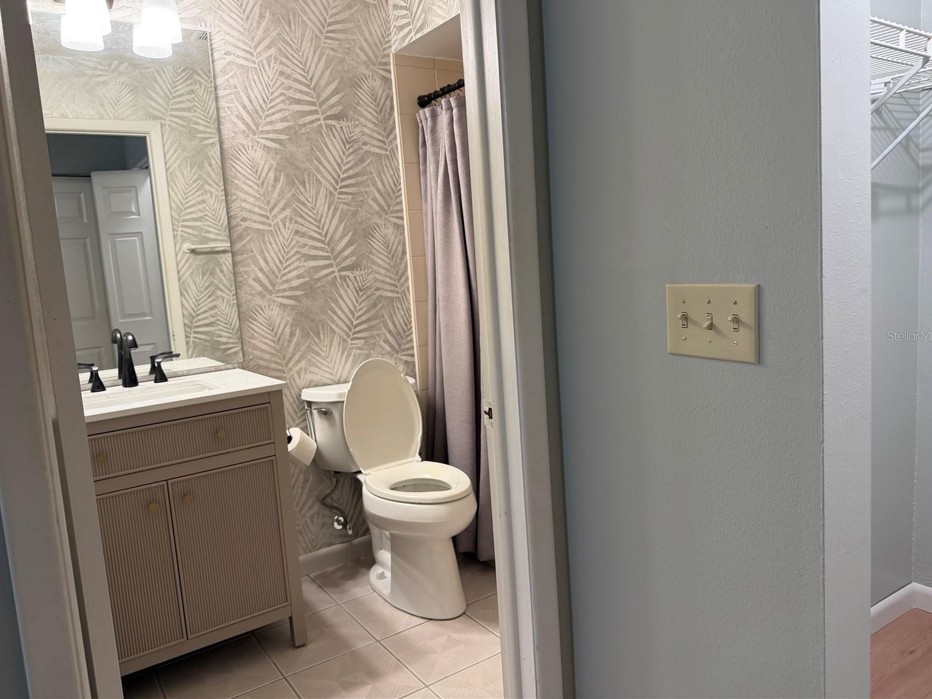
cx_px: 459
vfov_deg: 54.9
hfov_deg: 69.4
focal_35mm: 25
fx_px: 673
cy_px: 336
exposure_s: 1/60
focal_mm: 6.76
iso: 160
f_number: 1.78
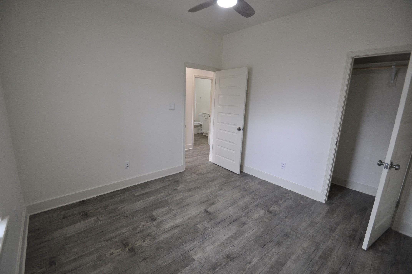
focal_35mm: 15
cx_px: 206
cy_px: 137
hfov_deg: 100.5
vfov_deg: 77.2
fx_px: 171
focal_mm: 10
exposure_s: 1/60
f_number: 4
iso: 400
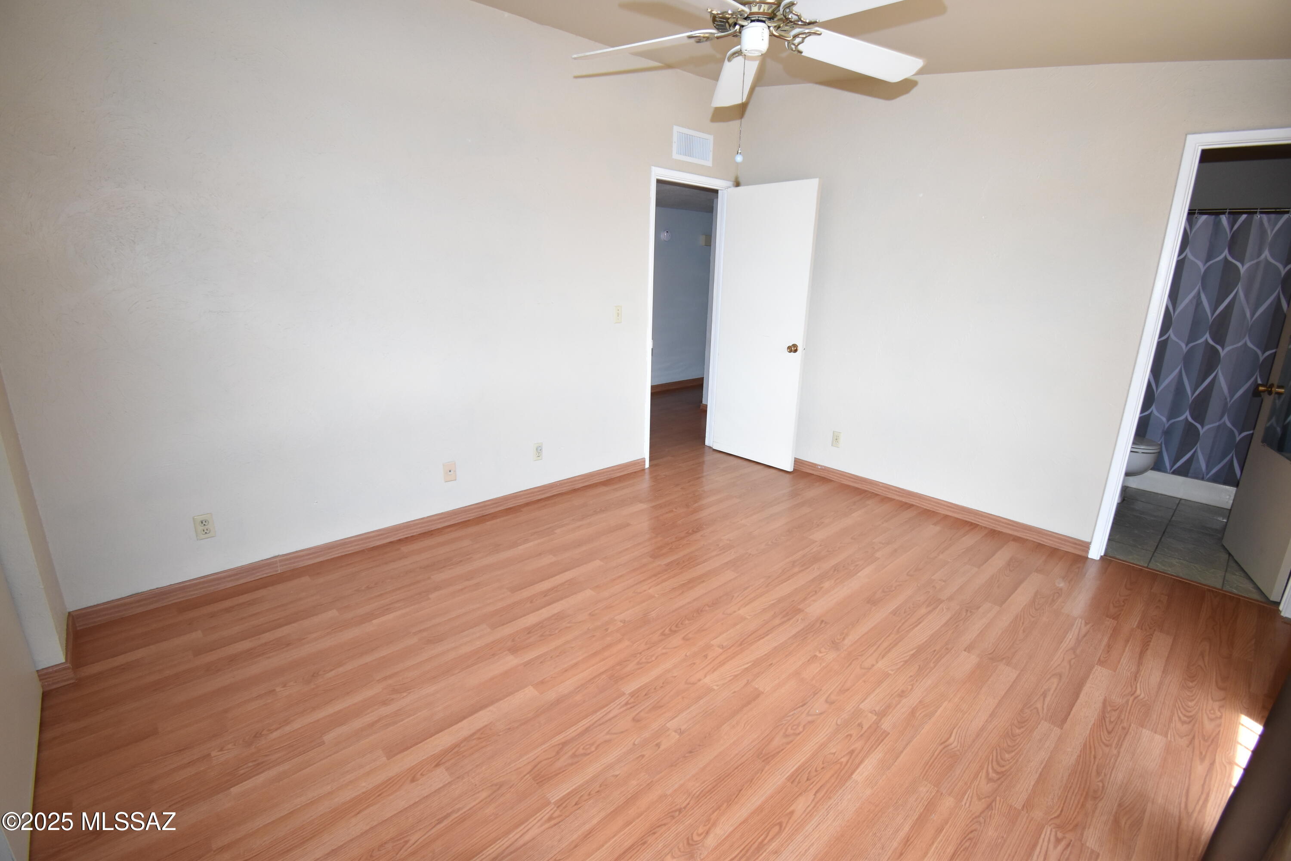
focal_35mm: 15
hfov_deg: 100.4
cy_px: 430
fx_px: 538
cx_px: 646
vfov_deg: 77.3
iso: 800
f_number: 4.5
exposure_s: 1/160
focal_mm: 10
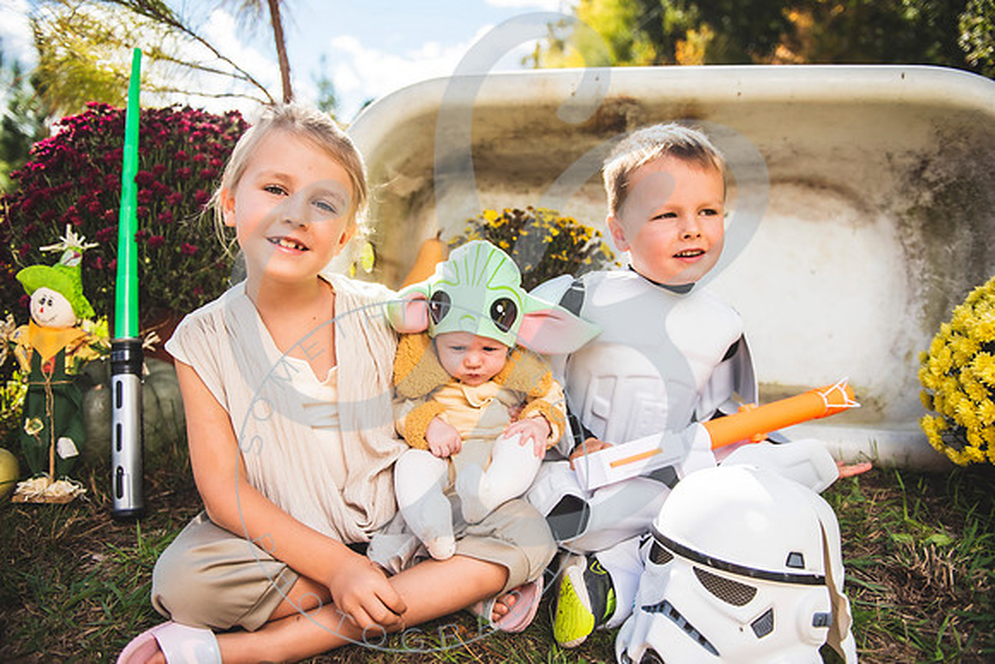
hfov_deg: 73.7
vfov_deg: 53.2
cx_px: 498
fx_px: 663
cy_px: 332
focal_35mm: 24
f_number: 2.8
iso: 320
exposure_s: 1/4000
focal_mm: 24
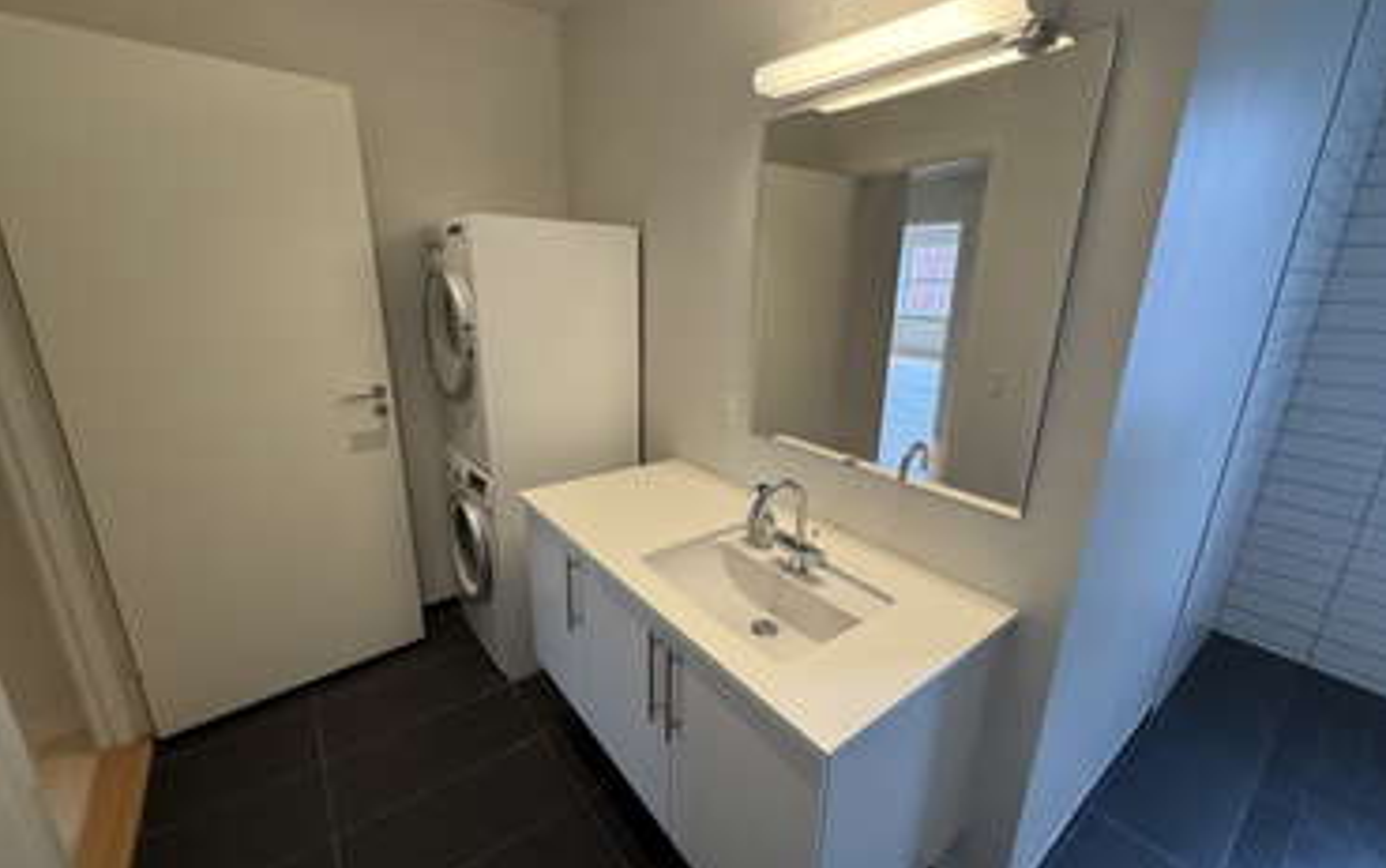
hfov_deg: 101.4
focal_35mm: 15
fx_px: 567
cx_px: 697
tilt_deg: -15.8
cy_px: 443
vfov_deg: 74.8
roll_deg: -0.9
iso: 160
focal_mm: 2.22
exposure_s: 1/100
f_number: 2.2
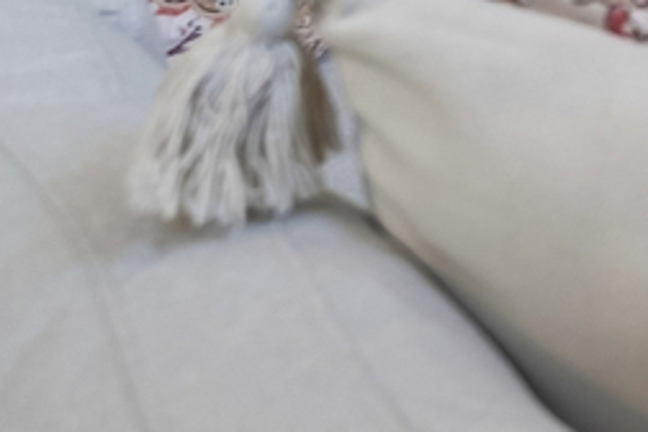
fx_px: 1620
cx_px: 1365
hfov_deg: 16.2
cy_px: -725
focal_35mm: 90
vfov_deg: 11.4
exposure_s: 1/60
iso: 400
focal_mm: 14
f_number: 4
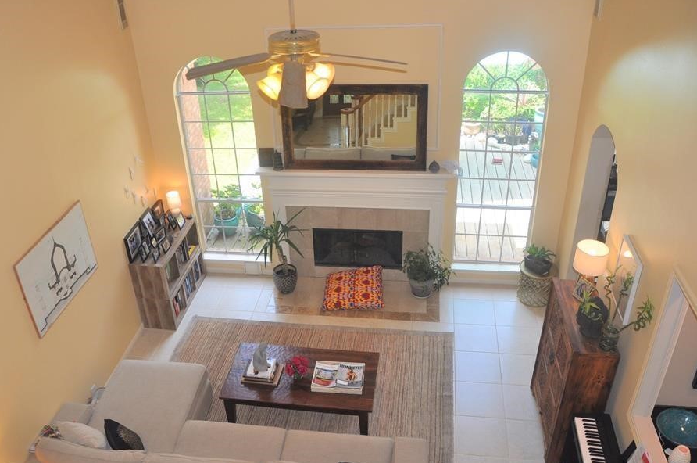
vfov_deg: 42.2
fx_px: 599
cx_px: 310
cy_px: 251
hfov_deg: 60.2
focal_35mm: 31
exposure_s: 1/200
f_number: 3.5
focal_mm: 18
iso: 320
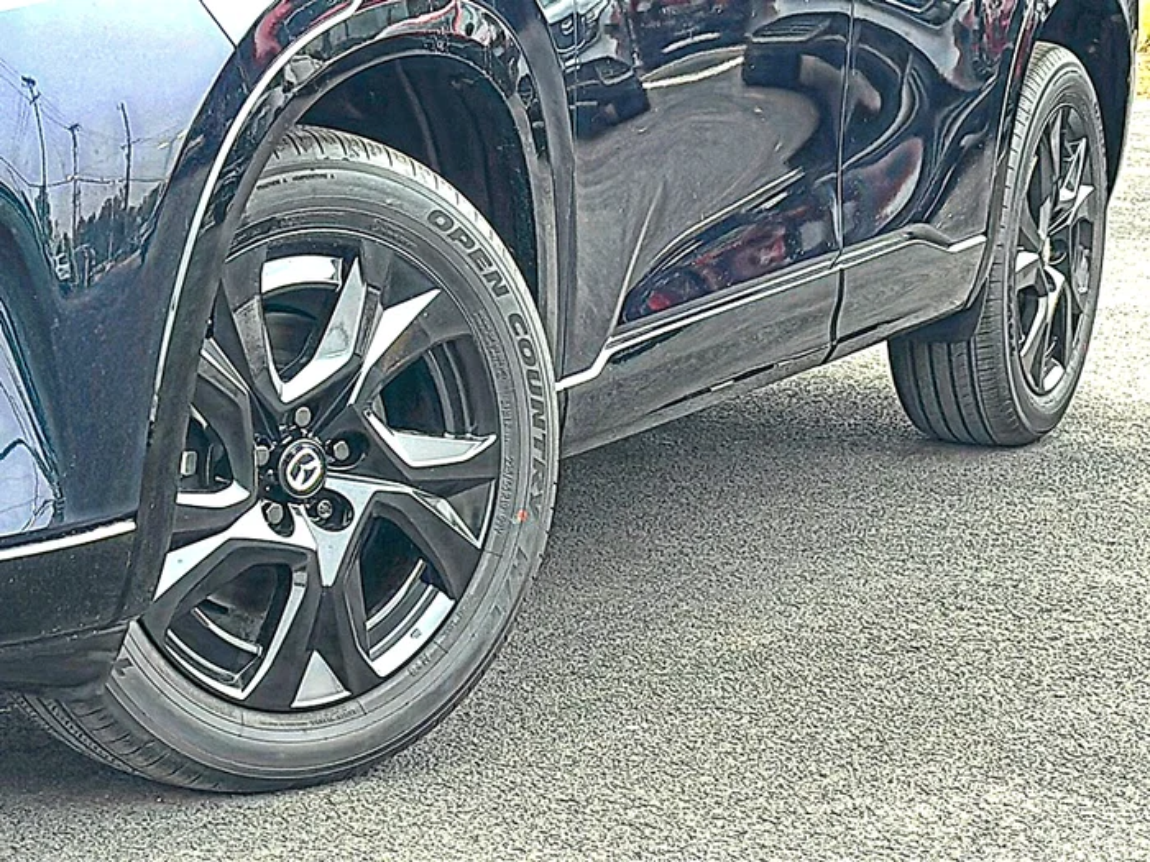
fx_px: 2990
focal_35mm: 90
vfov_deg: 16.4
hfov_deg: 21.8
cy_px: 431
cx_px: 575
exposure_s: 1/480
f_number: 1.78
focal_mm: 6.86
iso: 80
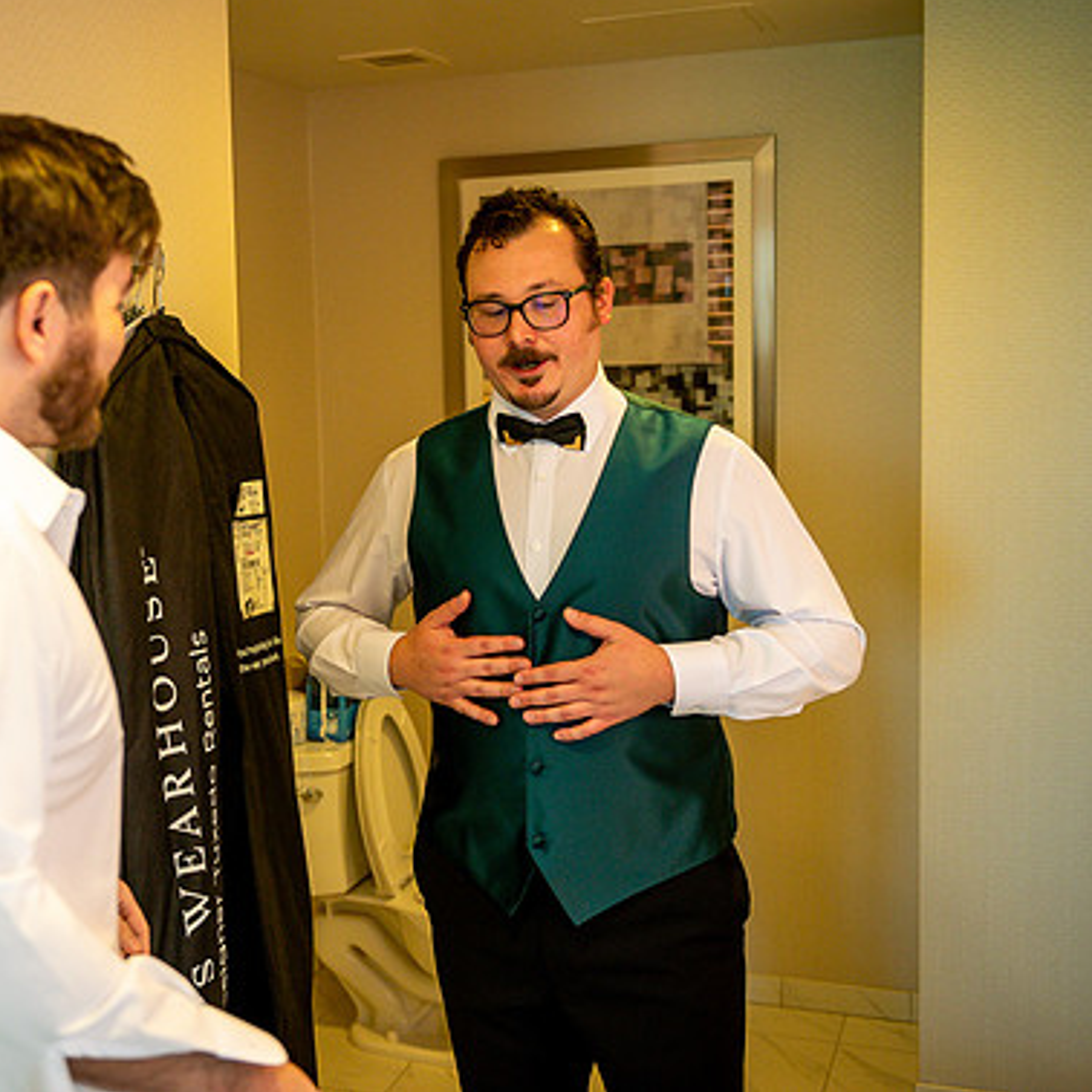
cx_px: 367
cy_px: 536
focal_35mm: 47
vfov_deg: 36.1
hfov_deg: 35.7
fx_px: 1677
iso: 1250
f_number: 2.8
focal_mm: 36
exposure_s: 1/125
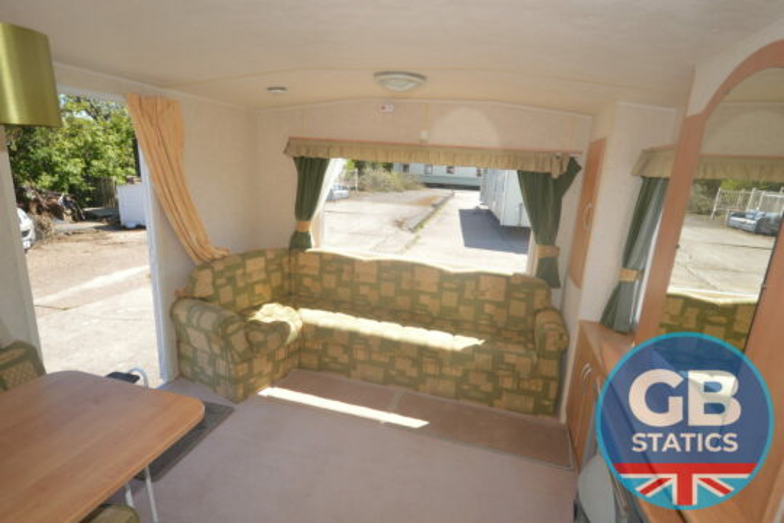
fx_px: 425
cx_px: 392
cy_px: 262
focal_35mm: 20
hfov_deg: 85.4
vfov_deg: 63.2
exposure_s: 1/125
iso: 100
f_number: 5.6
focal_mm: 13
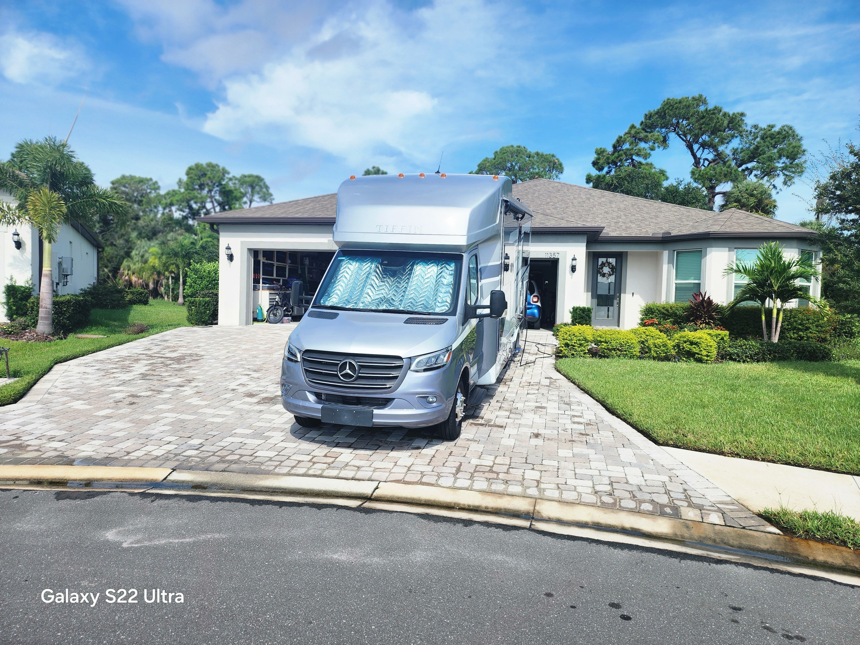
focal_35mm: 23
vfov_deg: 58.9
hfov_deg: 73.9
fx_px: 571
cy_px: 322
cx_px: 430
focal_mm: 6.4
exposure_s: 1/997
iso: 12
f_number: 1.8
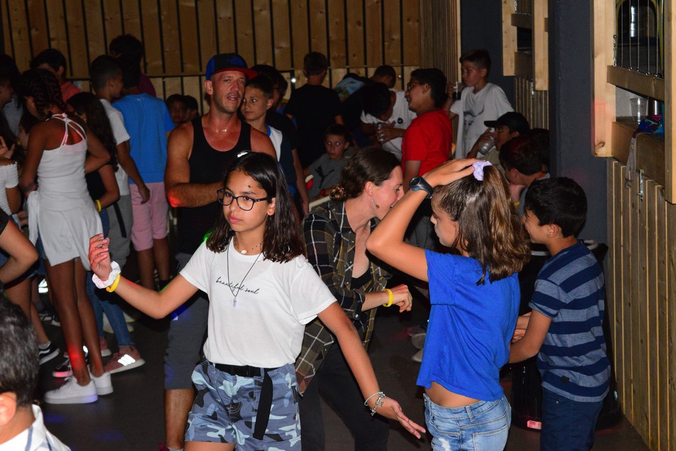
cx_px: 338
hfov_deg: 24.6
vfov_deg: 16.6
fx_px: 1549
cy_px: 226
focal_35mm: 82
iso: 3200
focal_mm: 55
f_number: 5.6
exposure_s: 1/200
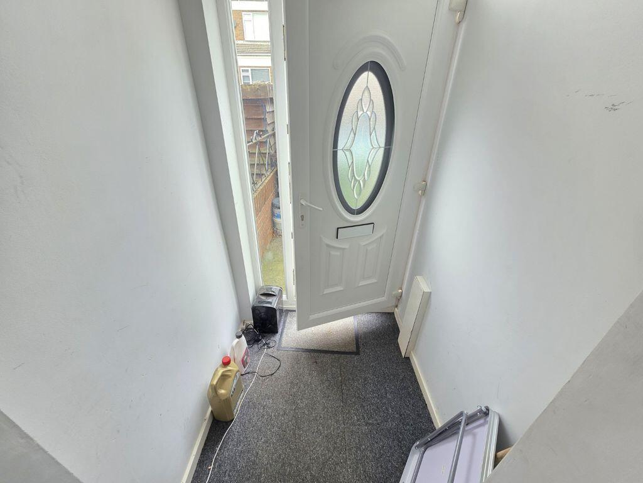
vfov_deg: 89.9
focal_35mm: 13
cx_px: 322
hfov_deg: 106.2
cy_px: 242
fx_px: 241
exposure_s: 1/100
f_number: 1.9
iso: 100
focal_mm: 2.2
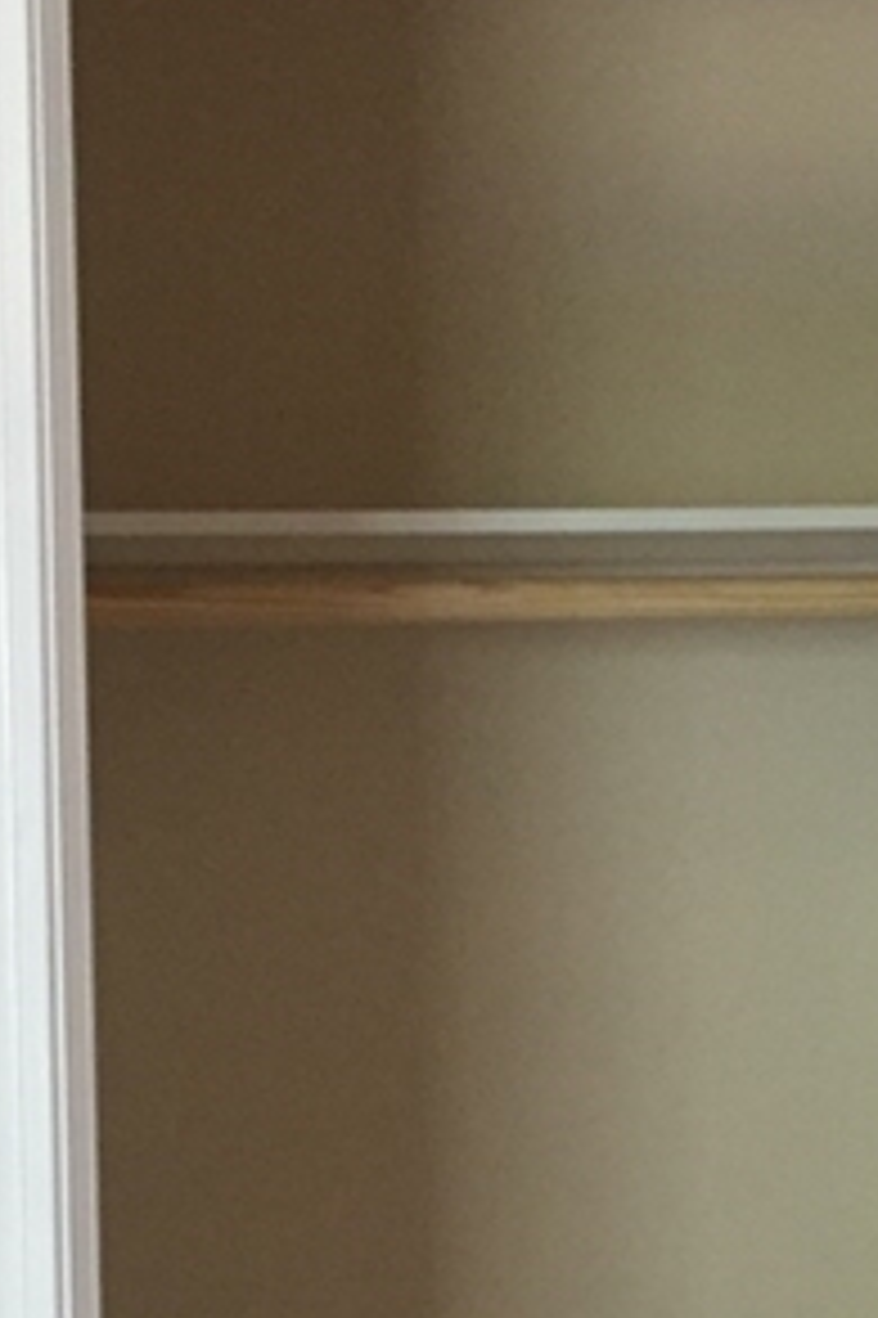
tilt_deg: -4.9
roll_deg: -0.4
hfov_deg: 17.2
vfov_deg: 25.3
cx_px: 540
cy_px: 1012
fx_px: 2893
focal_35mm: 79
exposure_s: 1/15
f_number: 2.2
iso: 250
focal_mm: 4.15
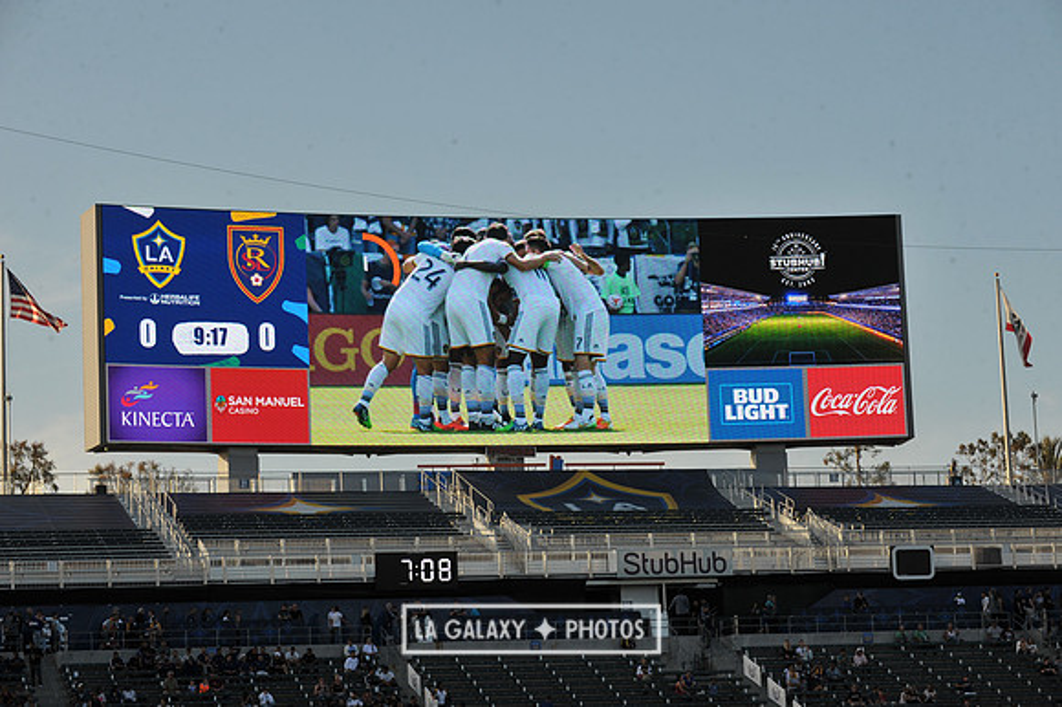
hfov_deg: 19.5
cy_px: 354
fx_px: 3096
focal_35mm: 105
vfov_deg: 13.0
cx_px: 531
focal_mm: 105
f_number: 11
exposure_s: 1/500
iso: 400
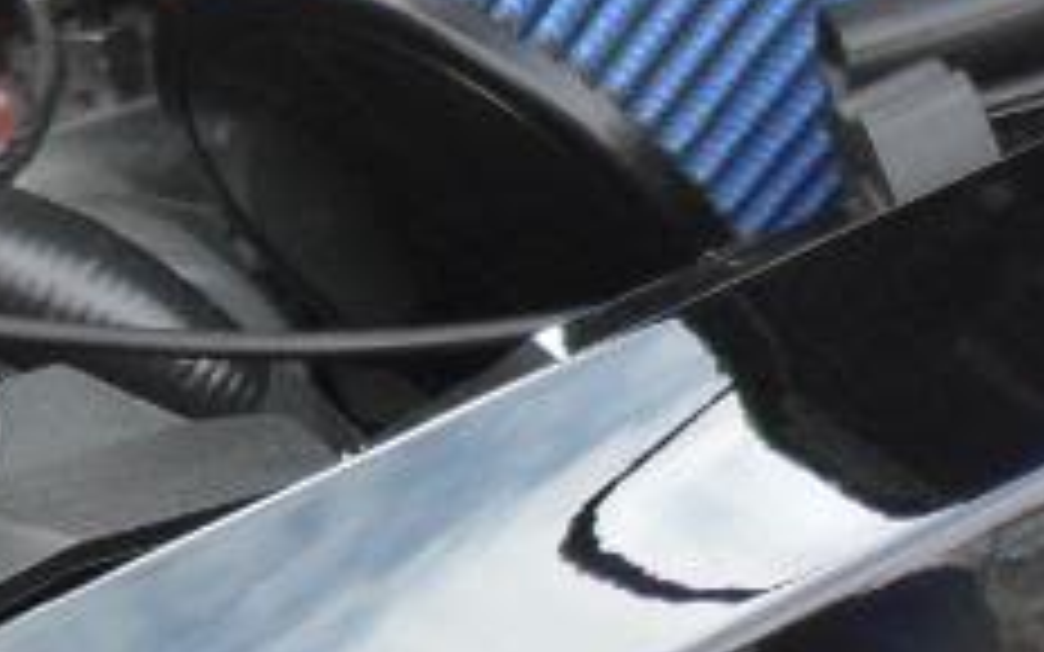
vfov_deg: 7.3
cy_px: -1066
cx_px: 1454
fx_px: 4666
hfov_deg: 12.3
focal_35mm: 164
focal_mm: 6.2
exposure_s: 1/180
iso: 100
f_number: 2.8
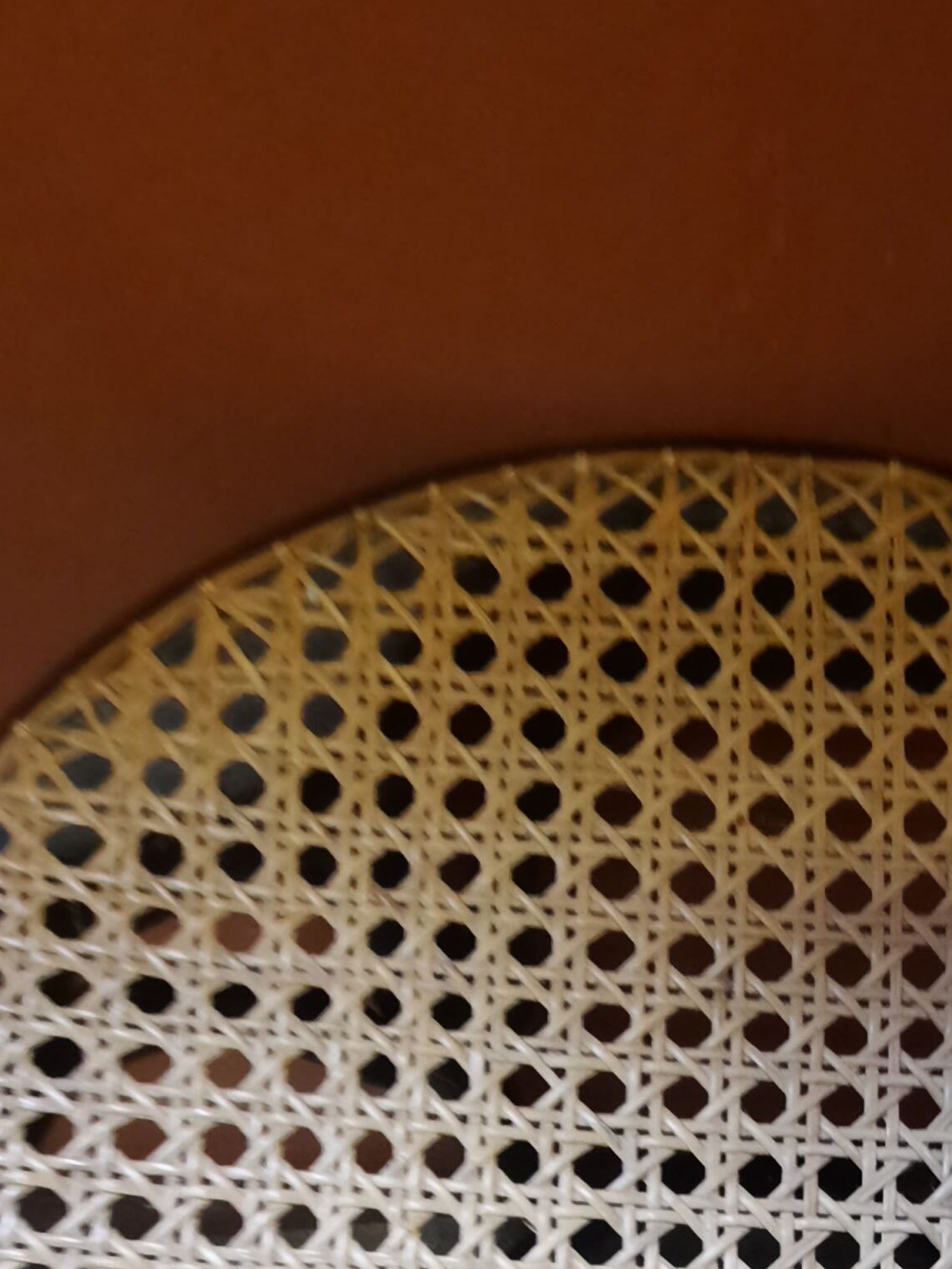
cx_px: 822
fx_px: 1247
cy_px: 1420
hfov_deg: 39.4
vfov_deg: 41.8
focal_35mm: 34
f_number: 2.2
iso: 200
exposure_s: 1/25
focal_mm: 1.74
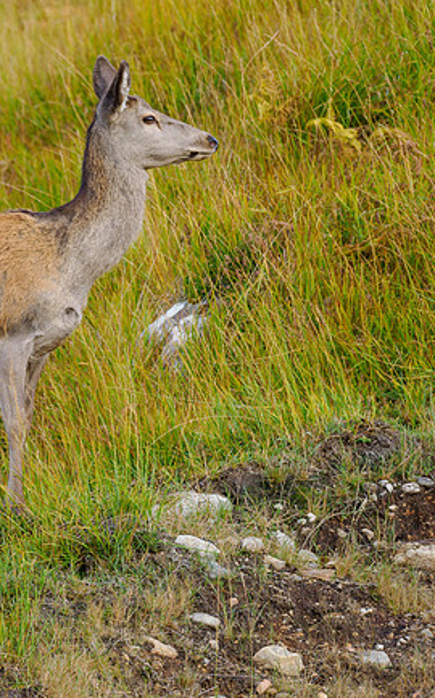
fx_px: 16226
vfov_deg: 2.5
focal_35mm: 854
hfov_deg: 1.5
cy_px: 349
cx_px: 56
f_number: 4
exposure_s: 1/640
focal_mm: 300
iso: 500
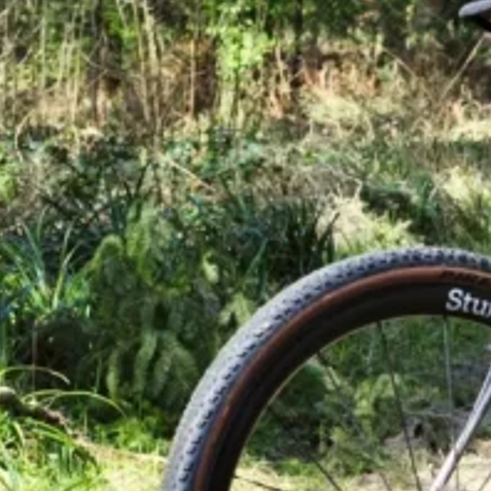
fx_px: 2771
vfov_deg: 10.1
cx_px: 739
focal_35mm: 173
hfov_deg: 9.8
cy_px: 384
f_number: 5
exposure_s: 1/160
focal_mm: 35
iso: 200
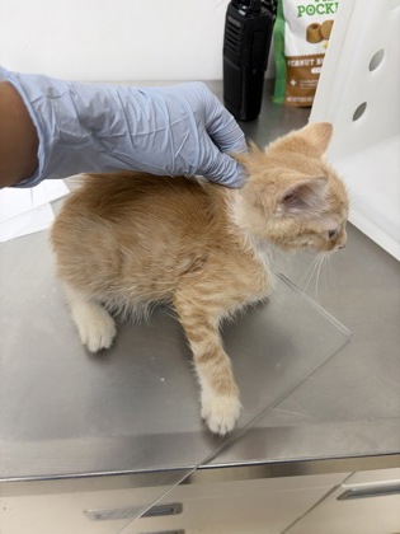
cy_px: 267
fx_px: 401
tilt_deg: -49.6
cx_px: 200
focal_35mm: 26
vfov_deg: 67.3
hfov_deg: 53.1
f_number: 1.6
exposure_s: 1/60
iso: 64
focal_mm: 5.96
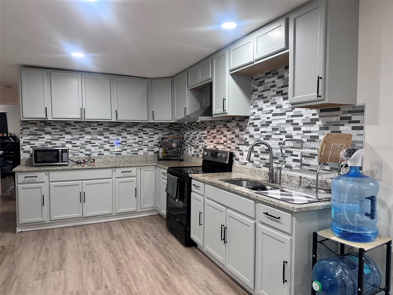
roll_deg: +0.8
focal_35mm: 24
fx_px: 272
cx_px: 196
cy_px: 148
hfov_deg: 71.6
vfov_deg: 56.8
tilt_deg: -2.6
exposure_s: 1/60
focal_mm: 6.86
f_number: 1.78
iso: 160
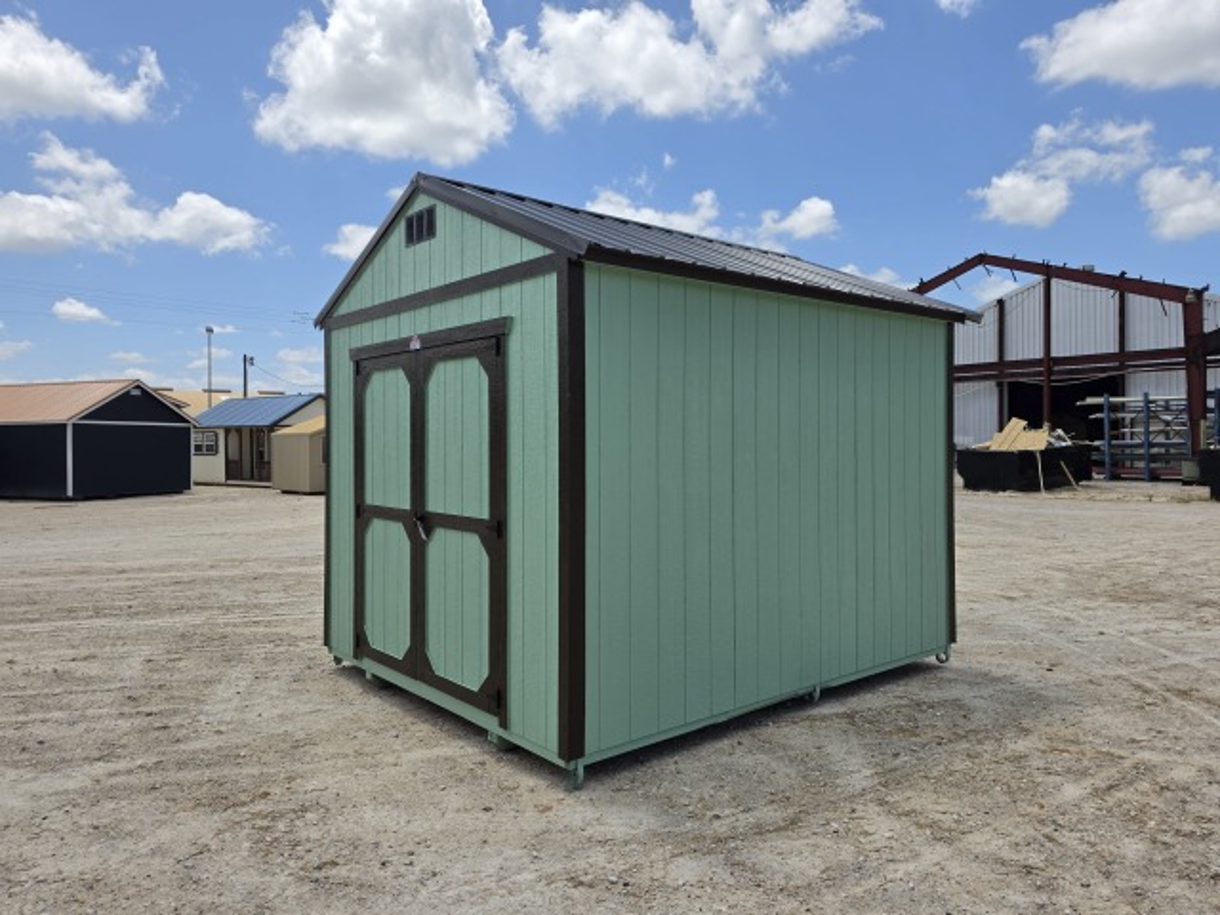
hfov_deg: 73.9
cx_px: 610
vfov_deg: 58.9
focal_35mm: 23
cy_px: 458
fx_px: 811
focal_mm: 6.5
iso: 50
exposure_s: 1/7939
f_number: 1.4
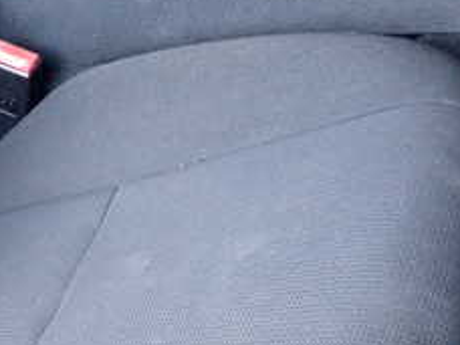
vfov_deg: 17.6
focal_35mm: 79
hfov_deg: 24.1
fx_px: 1050
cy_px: 440
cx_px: 52
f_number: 2.3
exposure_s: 1/125
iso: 800
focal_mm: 5.4
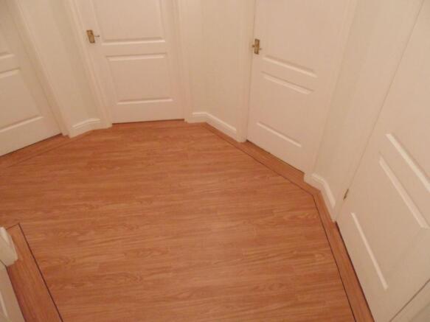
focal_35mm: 22
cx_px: 215
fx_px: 273
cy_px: 161
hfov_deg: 76.4
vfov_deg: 61.1
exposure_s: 1/25
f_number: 3.1
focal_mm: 4
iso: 400
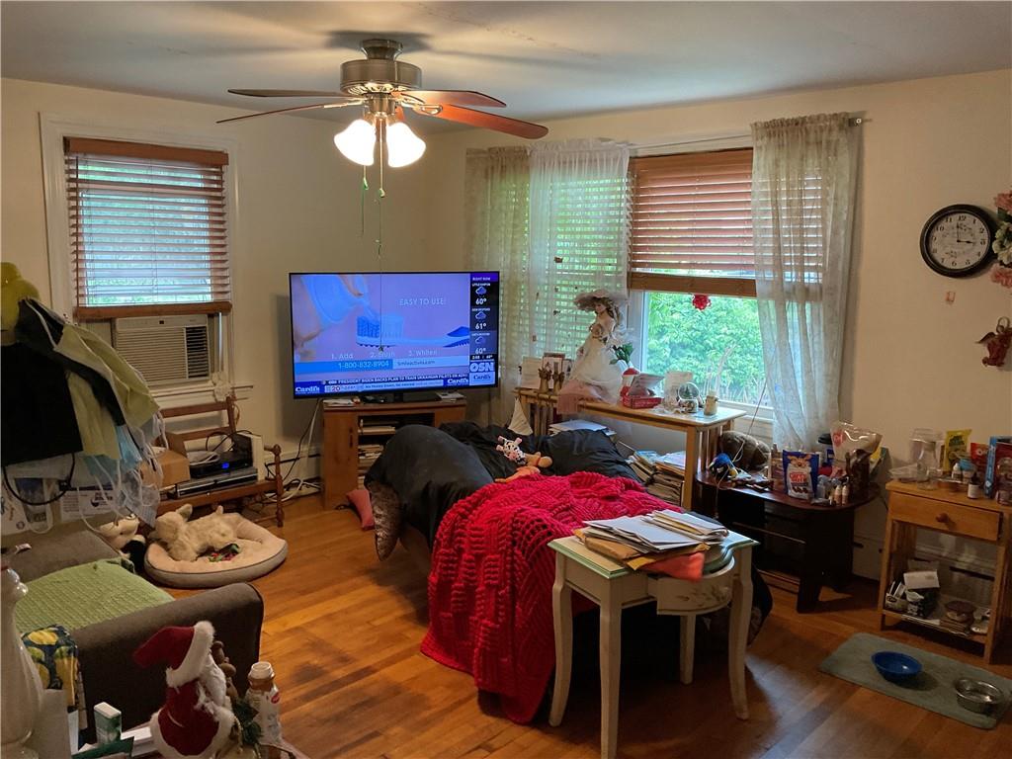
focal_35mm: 29
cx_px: 506
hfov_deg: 61.7
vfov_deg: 48.2
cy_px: 380
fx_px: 848
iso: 160
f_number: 1.8
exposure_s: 1/60
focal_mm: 3
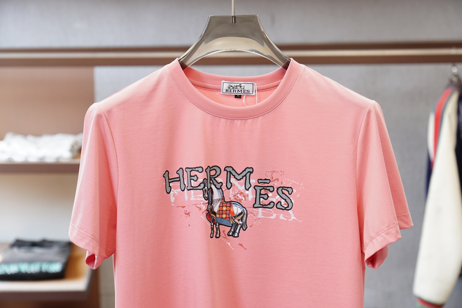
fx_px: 1020
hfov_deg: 25.5
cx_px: 231
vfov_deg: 17.2
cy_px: 154
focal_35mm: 80
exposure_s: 1/125
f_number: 4
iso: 320
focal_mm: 53
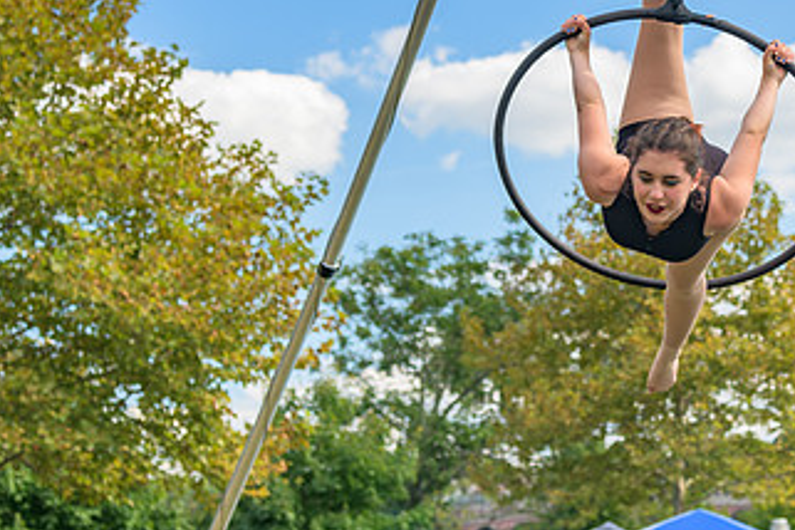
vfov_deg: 14.5
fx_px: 2076
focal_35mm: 94
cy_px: 137
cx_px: 575
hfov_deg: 21.5
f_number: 4
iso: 64
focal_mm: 52
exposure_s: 1/200
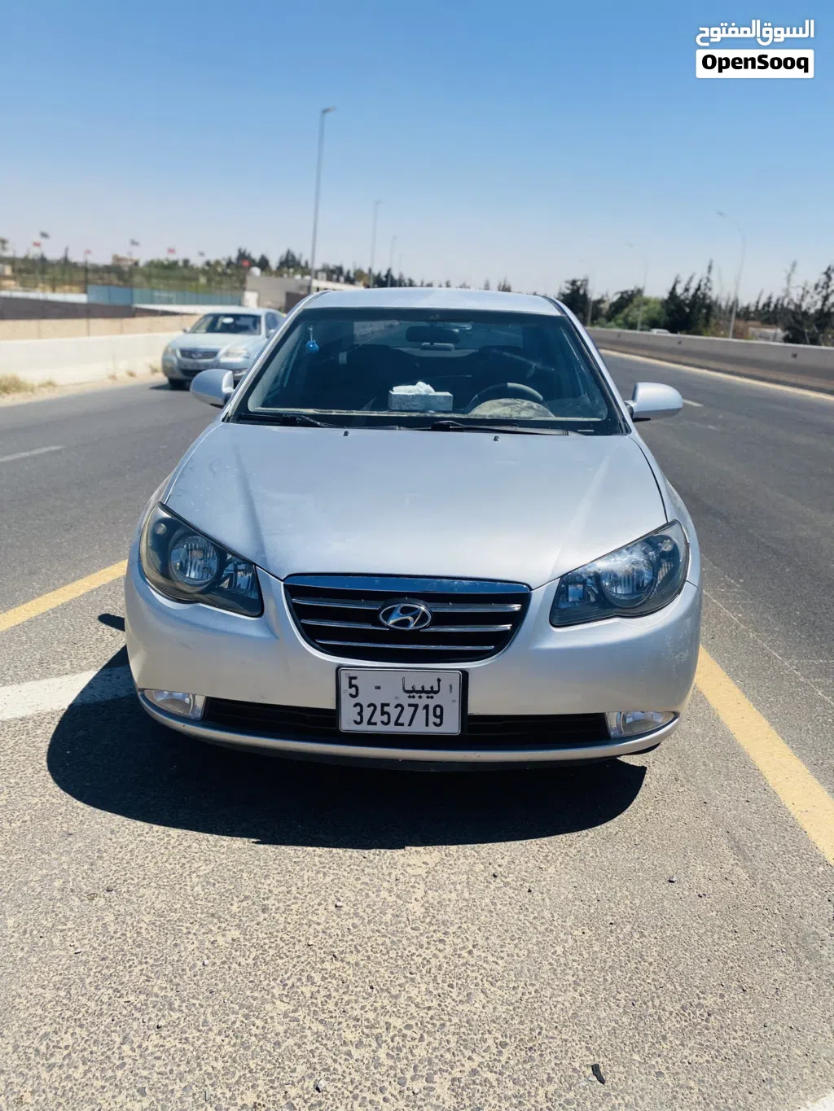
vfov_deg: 67.3
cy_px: 556
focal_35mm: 26
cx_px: 417
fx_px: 835
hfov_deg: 53.1
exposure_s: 1/4808
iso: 32
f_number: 1.8
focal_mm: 4.25
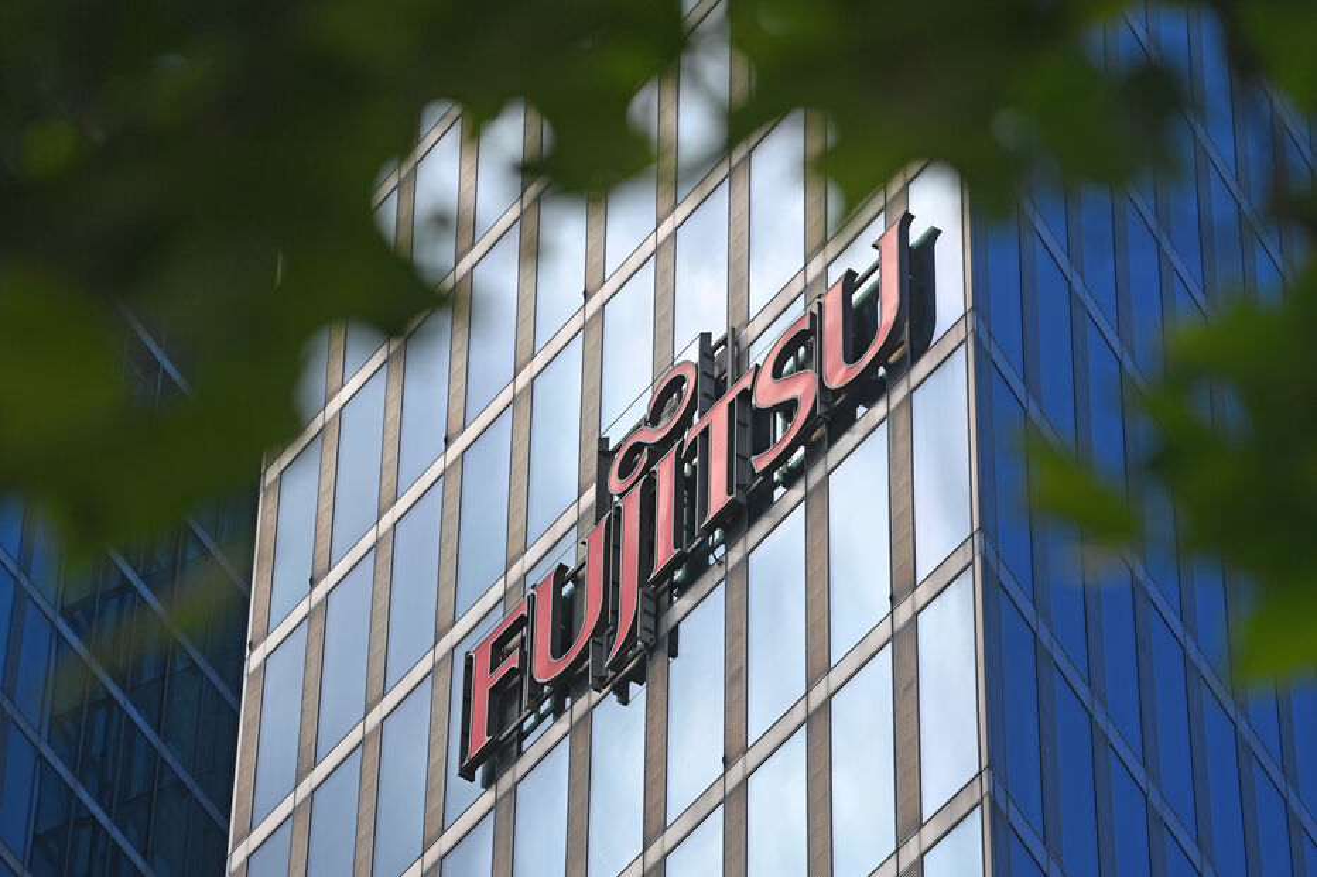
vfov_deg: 8.6
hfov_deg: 12.8
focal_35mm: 160
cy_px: 438
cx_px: 658
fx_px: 5852
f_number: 4.5
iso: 100
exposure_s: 1/800
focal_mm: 160
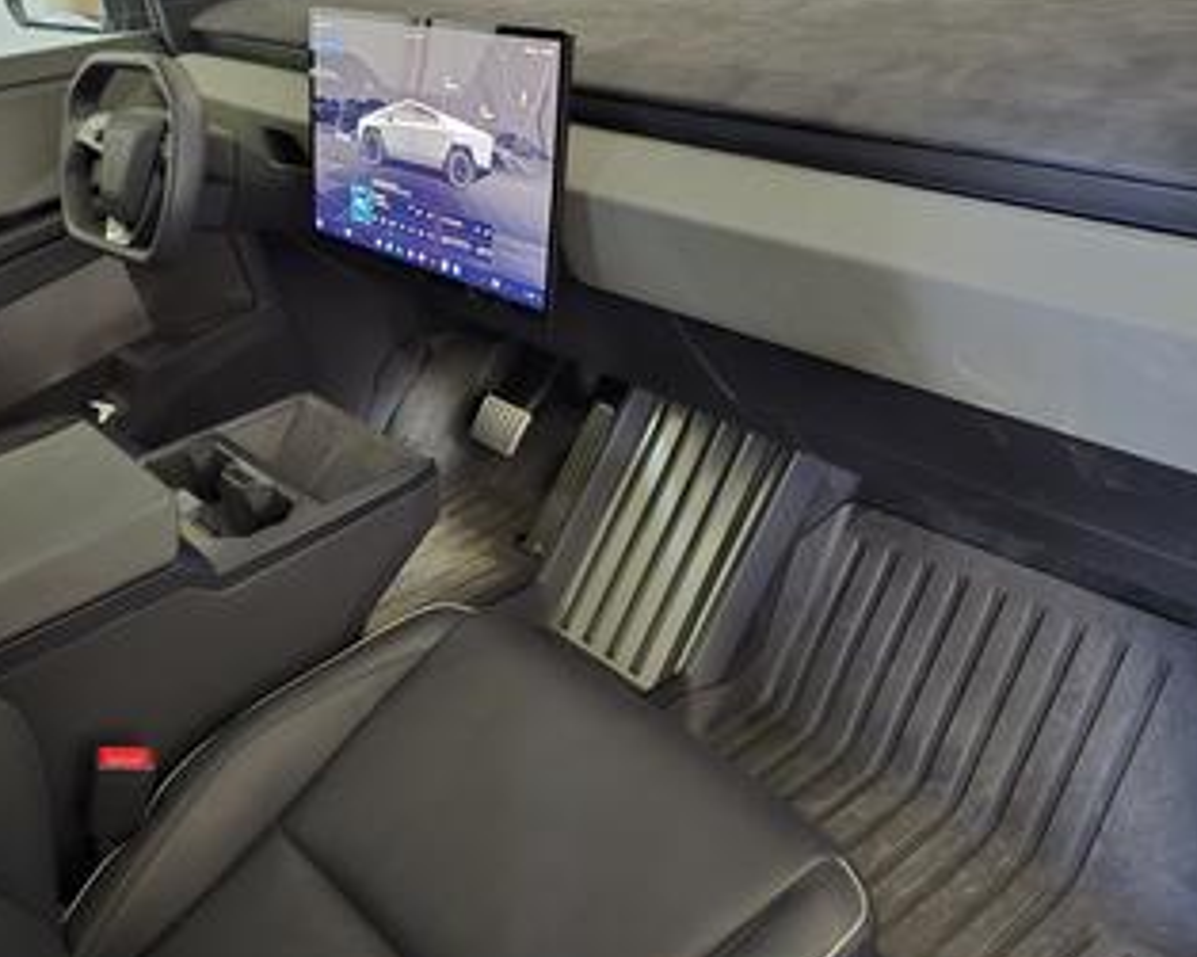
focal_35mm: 36
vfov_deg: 41.0
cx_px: 450
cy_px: 393
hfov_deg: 49.8
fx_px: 1275
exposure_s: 1/24
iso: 2500
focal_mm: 6.3
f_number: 1.7
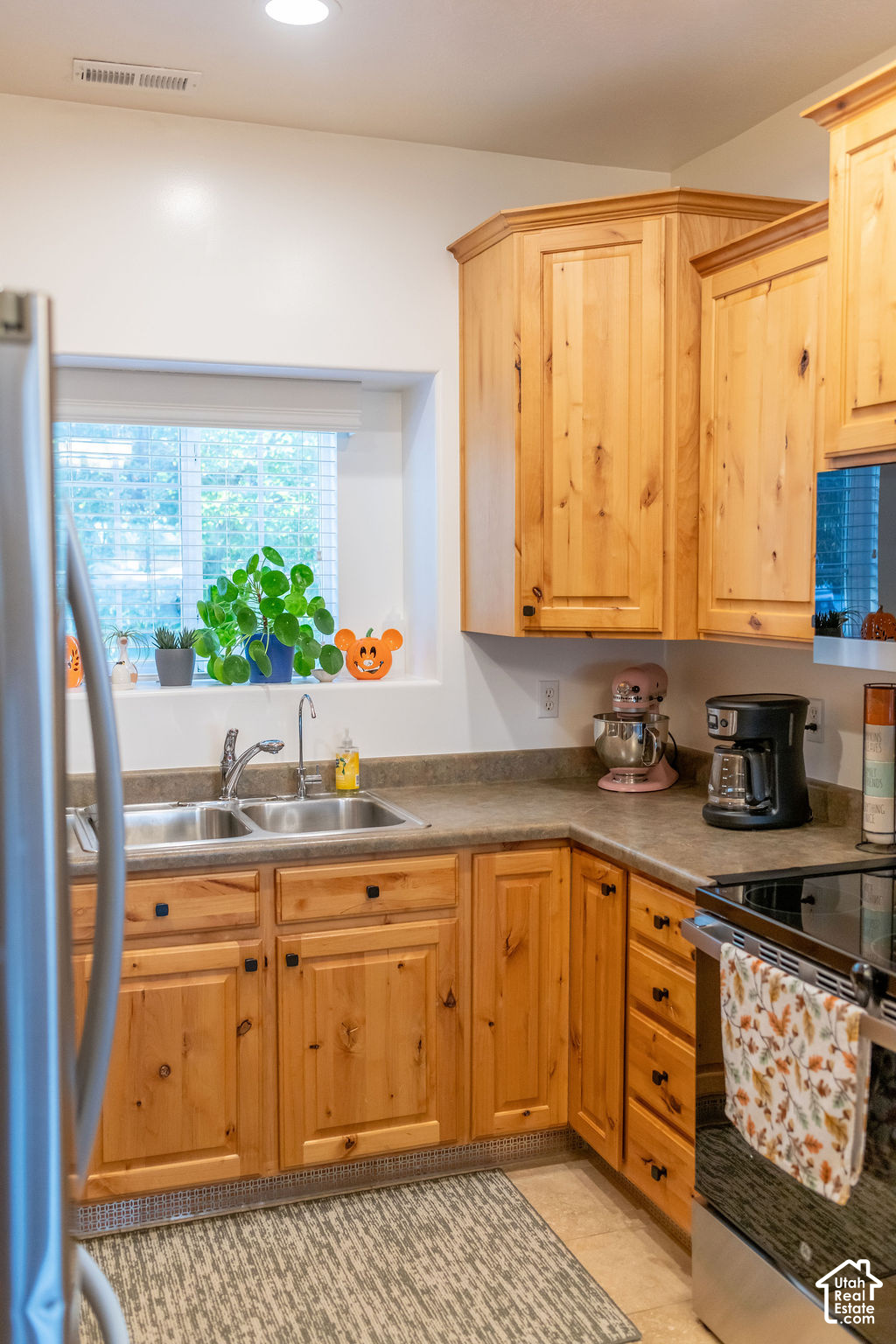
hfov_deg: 37.9
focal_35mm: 35
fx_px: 1307
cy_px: 672
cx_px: 448
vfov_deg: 54.4
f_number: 3.2
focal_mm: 35
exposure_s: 1/250
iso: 800
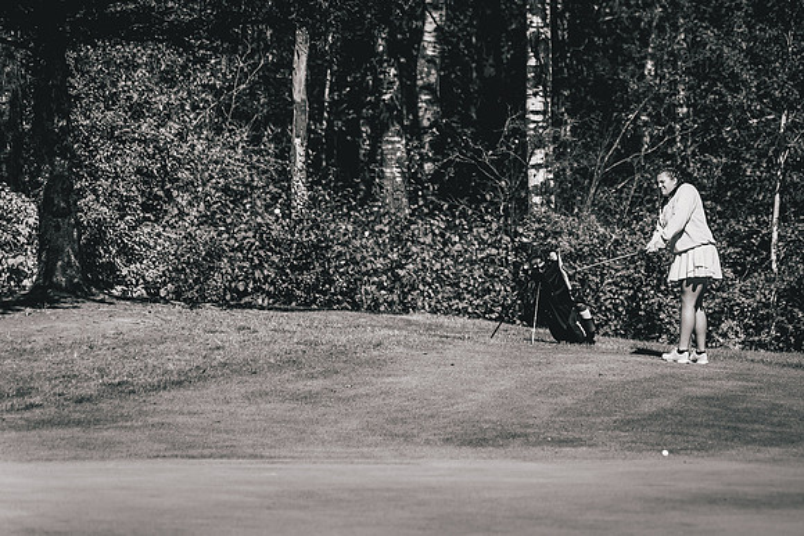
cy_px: 254
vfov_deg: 5.5
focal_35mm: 249
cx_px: 666
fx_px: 5553
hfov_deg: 8.3
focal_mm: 150
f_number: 2.8
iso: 200
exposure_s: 1/3200
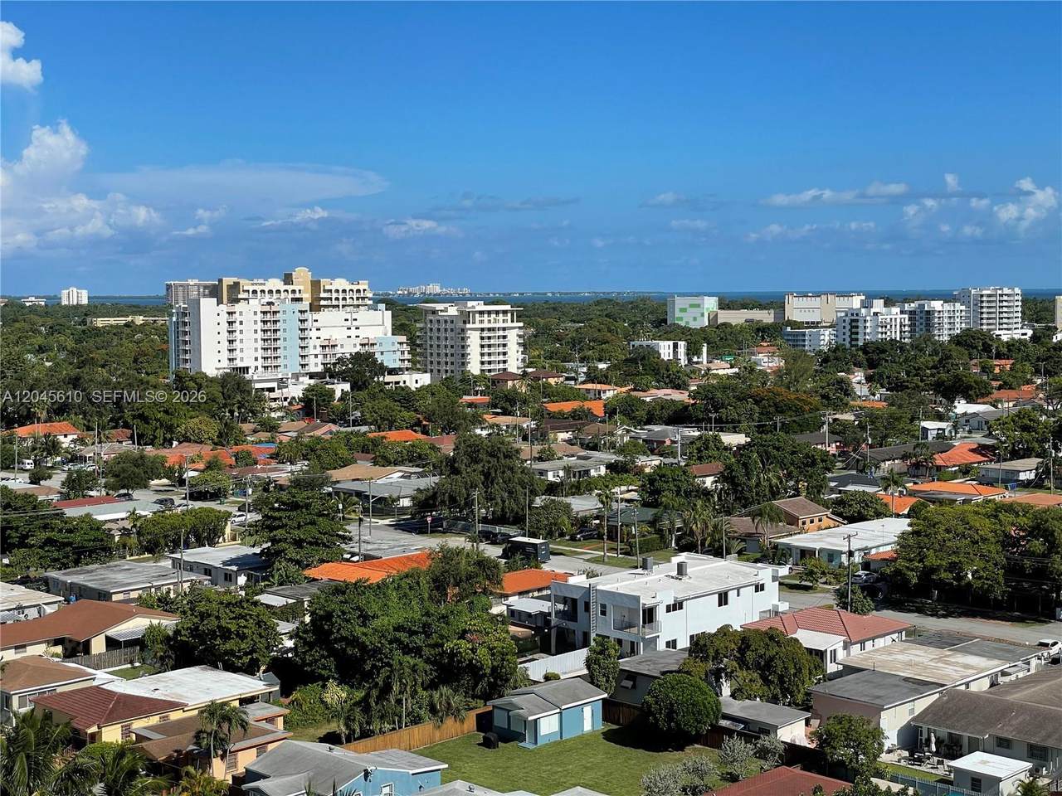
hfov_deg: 36.8
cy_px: 398
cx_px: 531
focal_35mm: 52
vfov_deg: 28.0
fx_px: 1595
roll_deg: +0.9
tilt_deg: -2.8
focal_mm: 6
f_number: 2
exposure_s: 1/2660
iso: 25
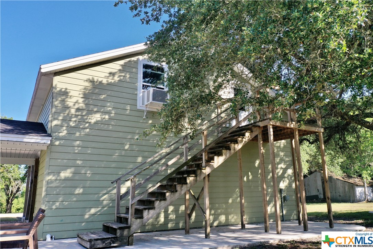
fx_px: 290
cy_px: 124
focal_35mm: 28
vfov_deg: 46.4
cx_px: 186
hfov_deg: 65.5
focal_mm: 10.26
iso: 100
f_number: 5
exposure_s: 1/320
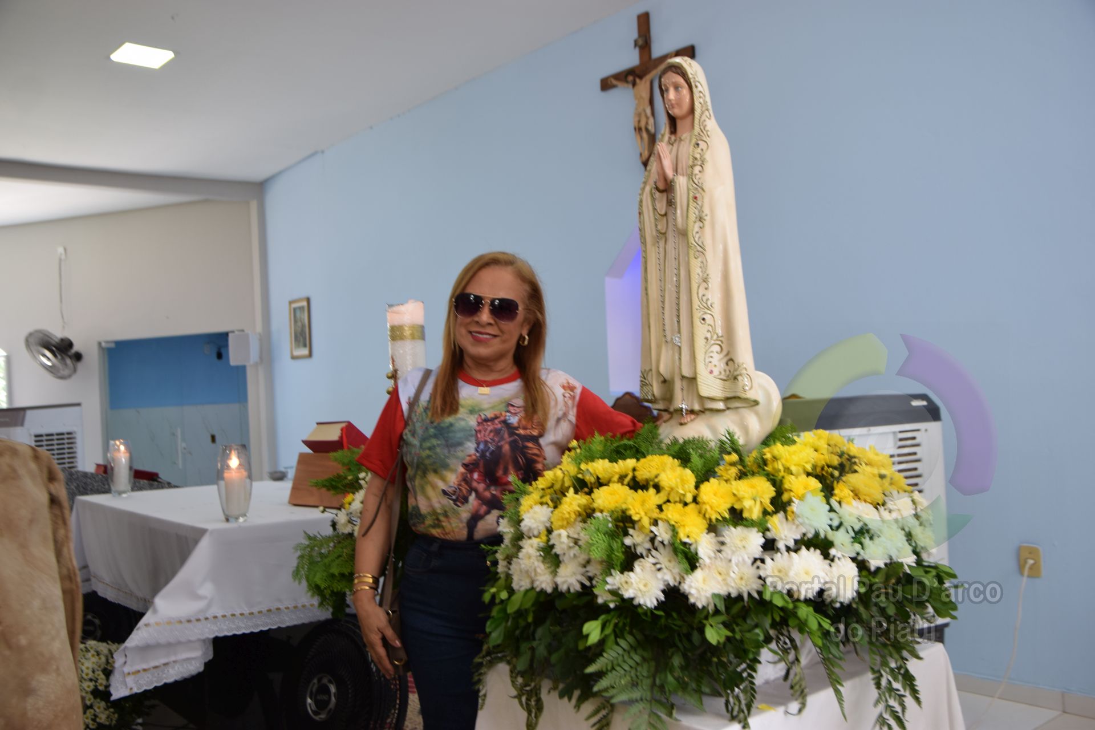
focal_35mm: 33
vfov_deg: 40.0
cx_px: 548
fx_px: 1004
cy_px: 365
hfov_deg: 57.2
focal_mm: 22
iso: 180
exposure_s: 1/40
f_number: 3.2
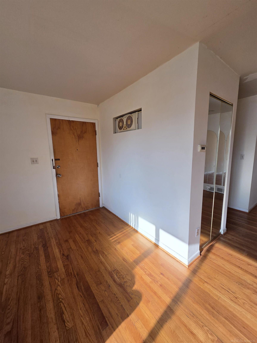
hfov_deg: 89.9
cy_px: 172
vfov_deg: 106.2
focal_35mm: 13
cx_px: 128
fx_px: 129
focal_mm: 2.2
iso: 100
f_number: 2.2
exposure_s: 1/363
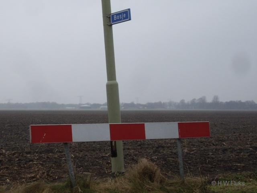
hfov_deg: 29.8
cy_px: 96
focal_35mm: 65
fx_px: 483
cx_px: 128
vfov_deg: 22.6
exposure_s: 1/80
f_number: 3.8
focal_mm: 13.7
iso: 200
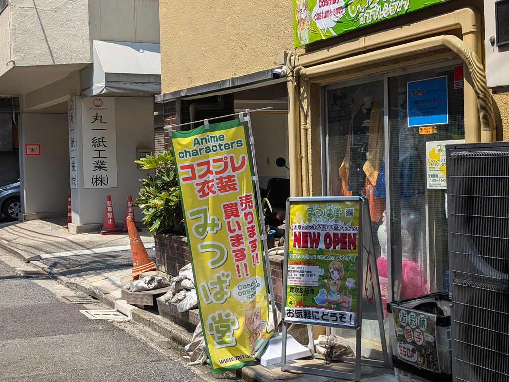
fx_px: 721
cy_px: 191
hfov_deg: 38.9
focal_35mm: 49
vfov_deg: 29.7
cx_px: 254
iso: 18
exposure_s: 1/806
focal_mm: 6.9
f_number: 1.68
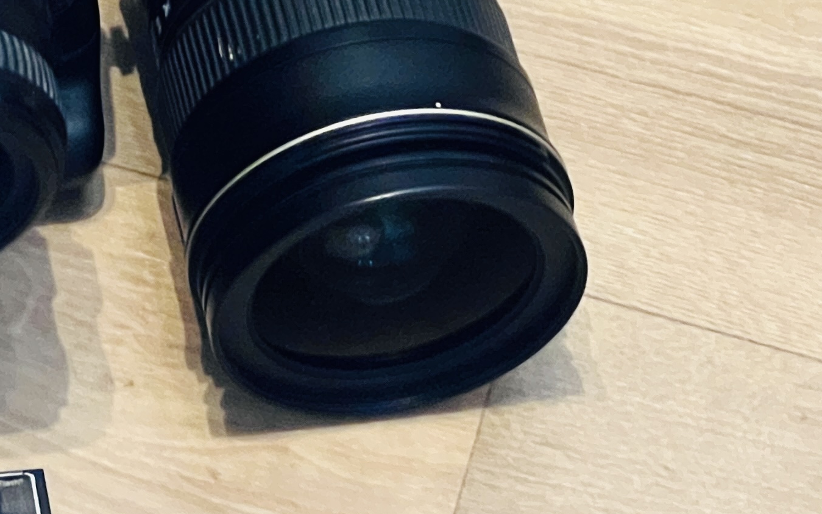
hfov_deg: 8.4
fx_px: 5466
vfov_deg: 5.4
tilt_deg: -55.6
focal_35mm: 244
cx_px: -371
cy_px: 127
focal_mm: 9
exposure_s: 1/25
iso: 800
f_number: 2.8
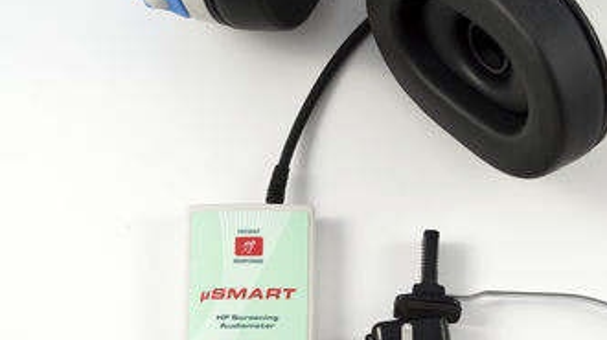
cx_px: 304
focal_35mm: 135
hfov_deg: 15.9
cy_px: 230
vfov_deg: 9.0
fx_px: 2171
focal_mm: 85
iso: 100
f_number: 10
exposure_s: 1/60
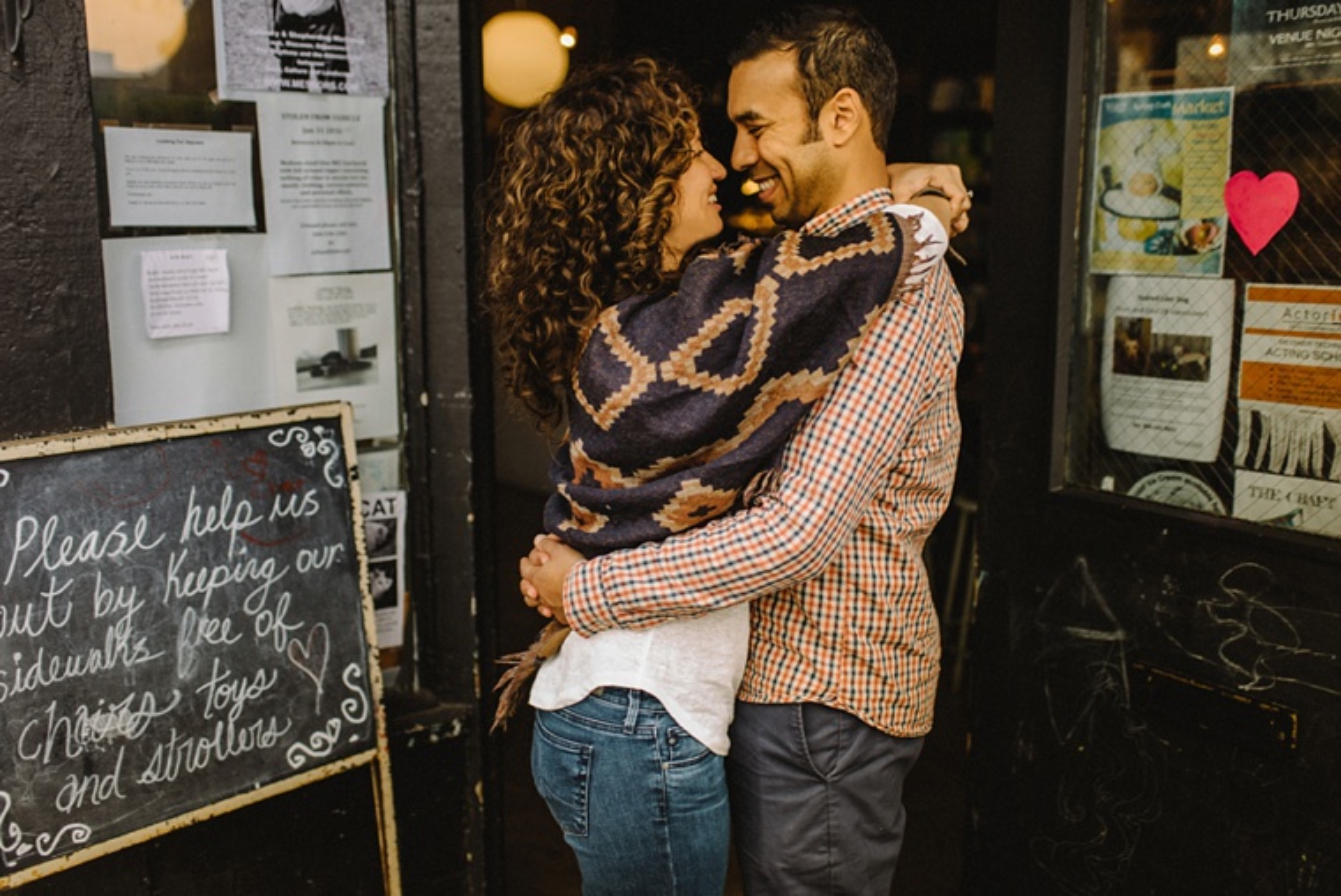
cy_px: 448
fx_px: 1305
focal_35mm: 35
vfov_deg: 37.9
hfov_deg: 54.4
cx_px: 670
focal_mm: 35
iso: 50
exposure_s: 1/100
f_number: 2
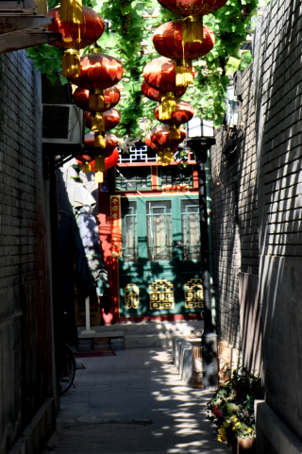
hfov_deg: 10.2
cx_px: 168
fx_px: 1688
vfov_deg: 15.2
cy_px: 108
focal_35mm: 134
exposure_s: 1/125
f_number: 8
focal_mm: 42
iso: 200
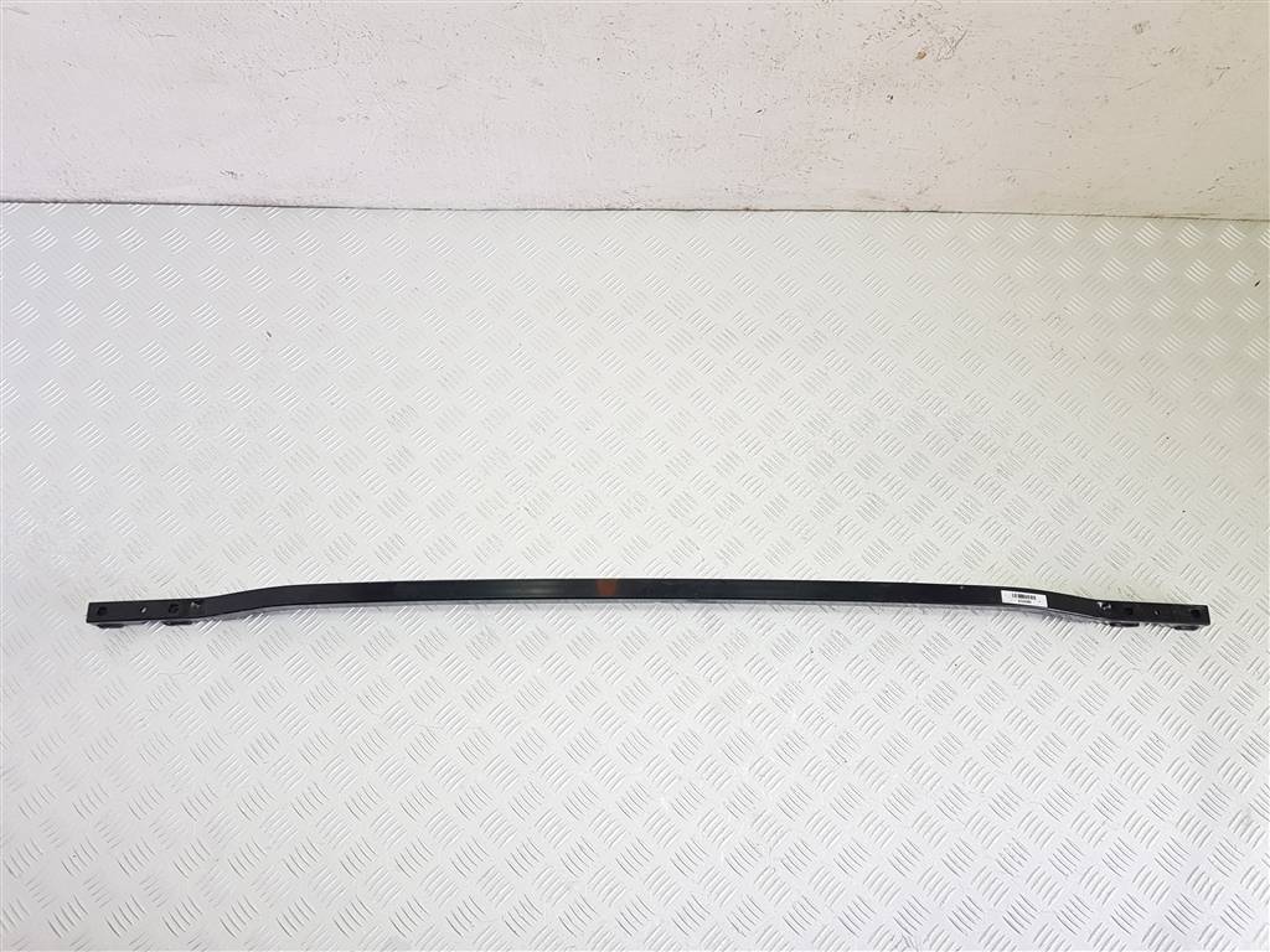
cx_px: 635
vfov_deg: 53.1
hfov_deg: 67.3
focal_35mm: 26
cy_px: 476
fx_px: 954
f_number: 1.7
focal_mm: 4.2
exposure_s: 1/100
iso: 50
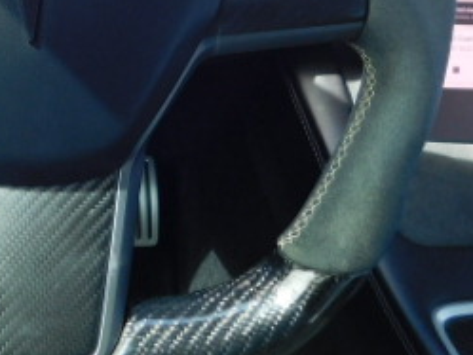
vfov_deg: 23.3
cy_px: -40
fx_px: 807
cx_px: 36
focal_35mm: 59
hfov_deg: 31.0
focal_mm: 4
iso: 125
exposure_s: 1/100
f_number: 3
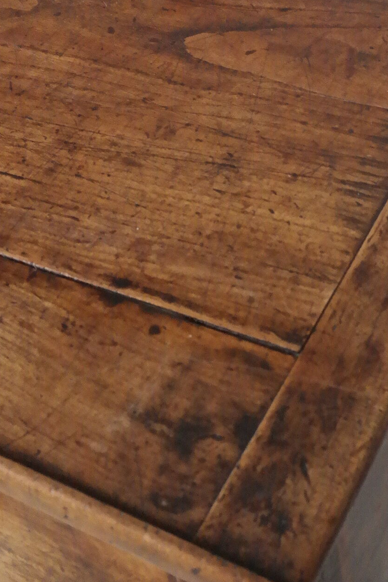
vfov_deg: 27.0
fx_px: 1148
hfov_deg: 18.9
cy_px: 9
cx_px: 342
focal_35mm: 71
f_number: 5.6
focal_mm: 20
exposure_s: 1/30
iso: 3200
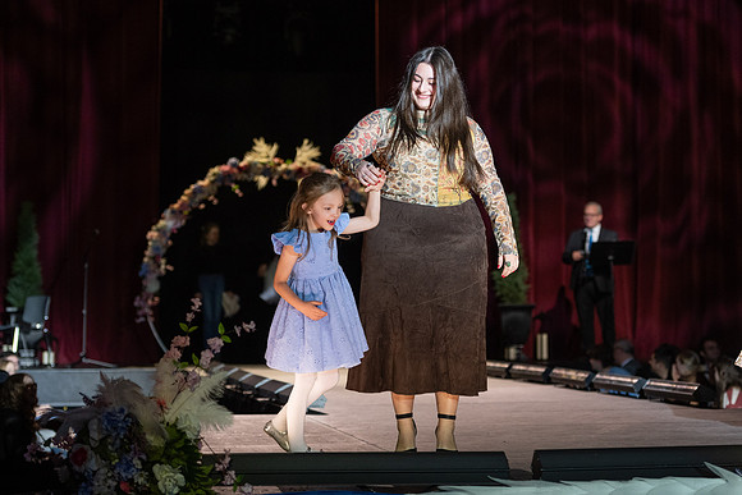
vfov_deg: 13.8
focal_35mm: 99
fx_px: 2051
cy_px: 280
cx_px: 416
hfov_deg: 20.5
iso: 640
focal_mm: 82
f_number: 2.8
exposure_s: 1/640
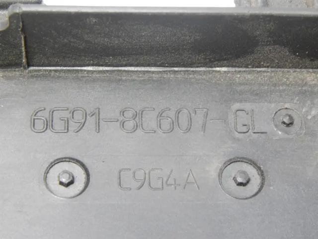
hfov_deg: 17.1
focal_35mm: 115
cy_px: 120
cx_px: 159
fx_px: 1056
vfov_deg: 12.9
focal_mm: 20.5
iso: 800
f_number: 4.6
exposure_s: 1/10
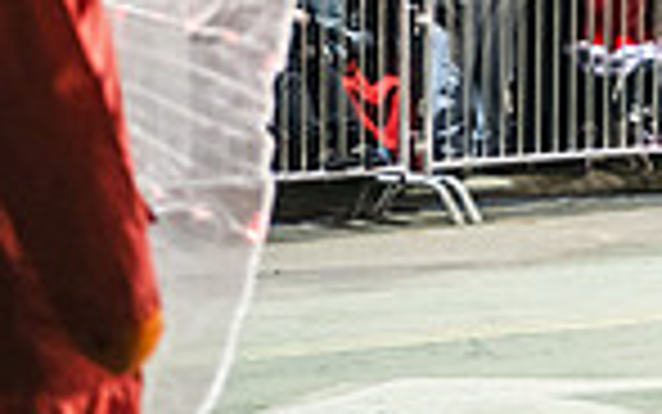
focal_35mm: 226
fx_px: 4079
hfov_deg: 8.9
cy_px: -214
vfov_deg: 5.8
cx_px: 1121
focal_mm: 56
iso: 2500
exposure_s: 1/250
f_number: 3.2
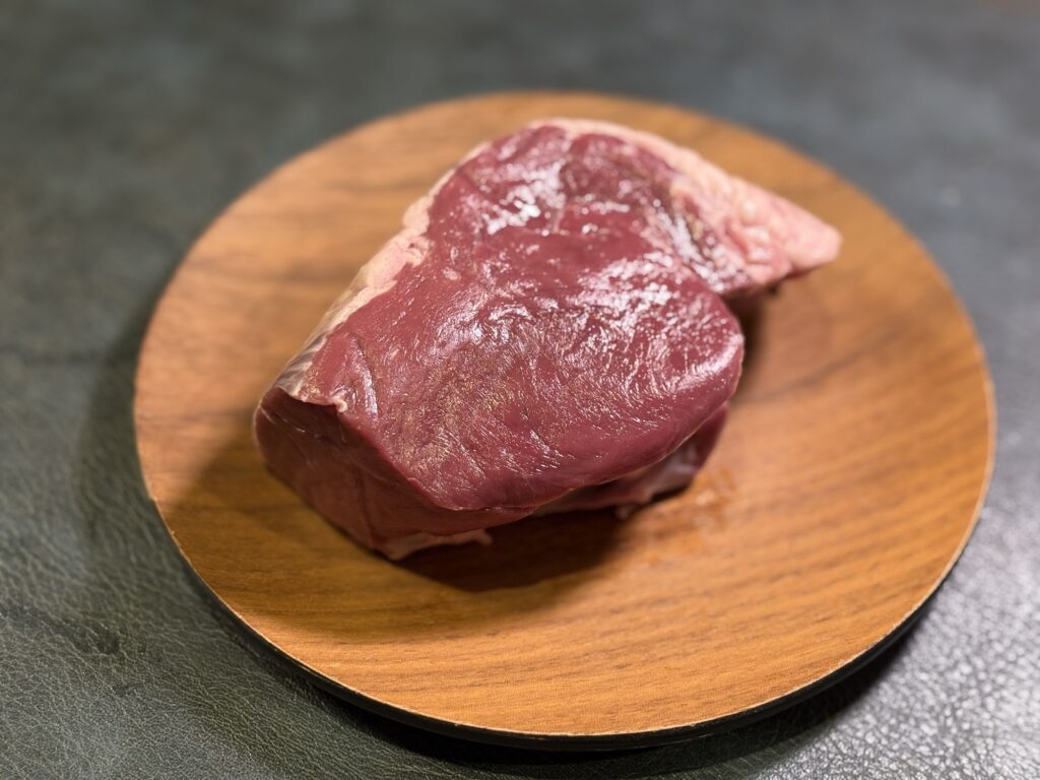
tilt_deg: -49.3
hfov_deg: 36.8
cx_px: 520
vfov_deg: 28.0
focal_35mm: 52
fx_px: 1562
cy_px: 390
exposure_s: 1/60
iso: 100
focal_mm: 5.96
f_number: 1.6
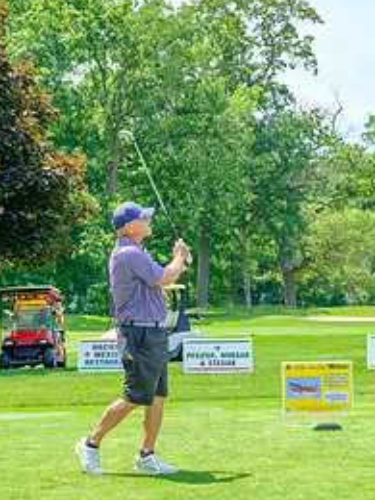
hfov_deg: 16.4
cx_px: 175
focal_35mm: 90
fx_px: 1300
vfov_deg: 21.7
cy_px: 317
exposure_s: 1/500
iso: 200
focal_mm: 35.8
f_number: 5
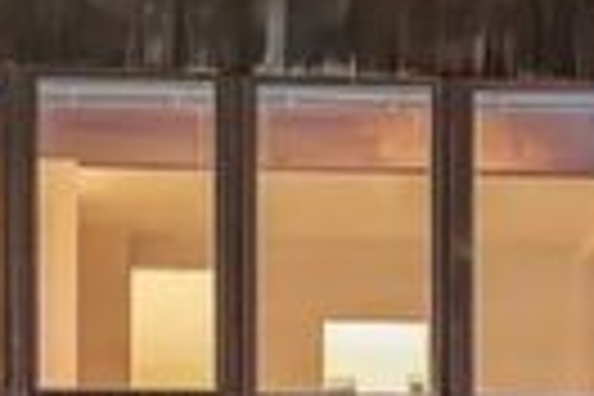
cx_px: 86
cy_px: -288
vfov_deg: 10.5
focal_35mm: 124
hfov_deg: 16.4
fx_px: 2046
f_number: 8
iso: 1600
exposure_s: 1/2.5
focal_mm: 16
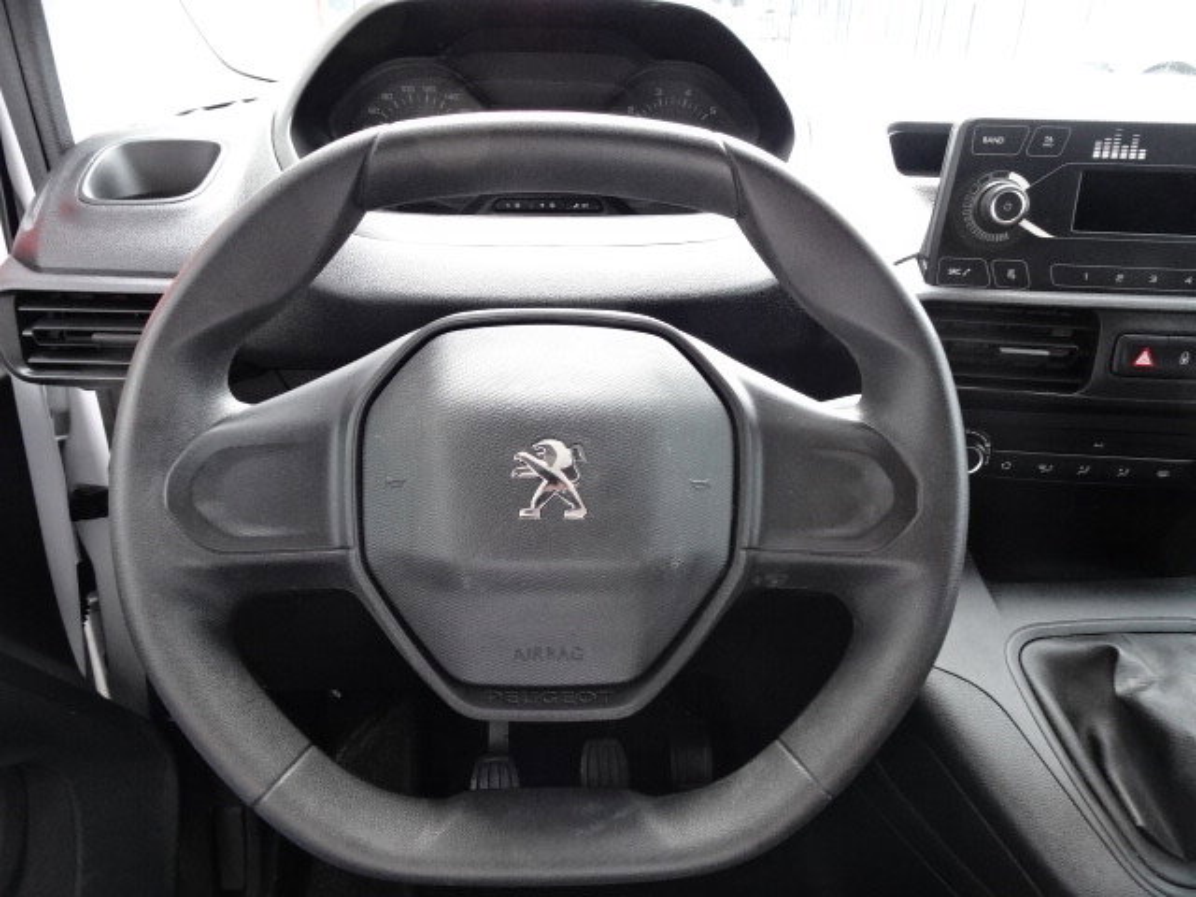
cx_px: 598
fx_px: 829
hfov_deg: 71.6
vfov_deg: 56.8
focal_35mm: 24
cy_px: 448
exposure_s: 1/60
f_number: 3.5
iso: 640
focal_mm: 4.25
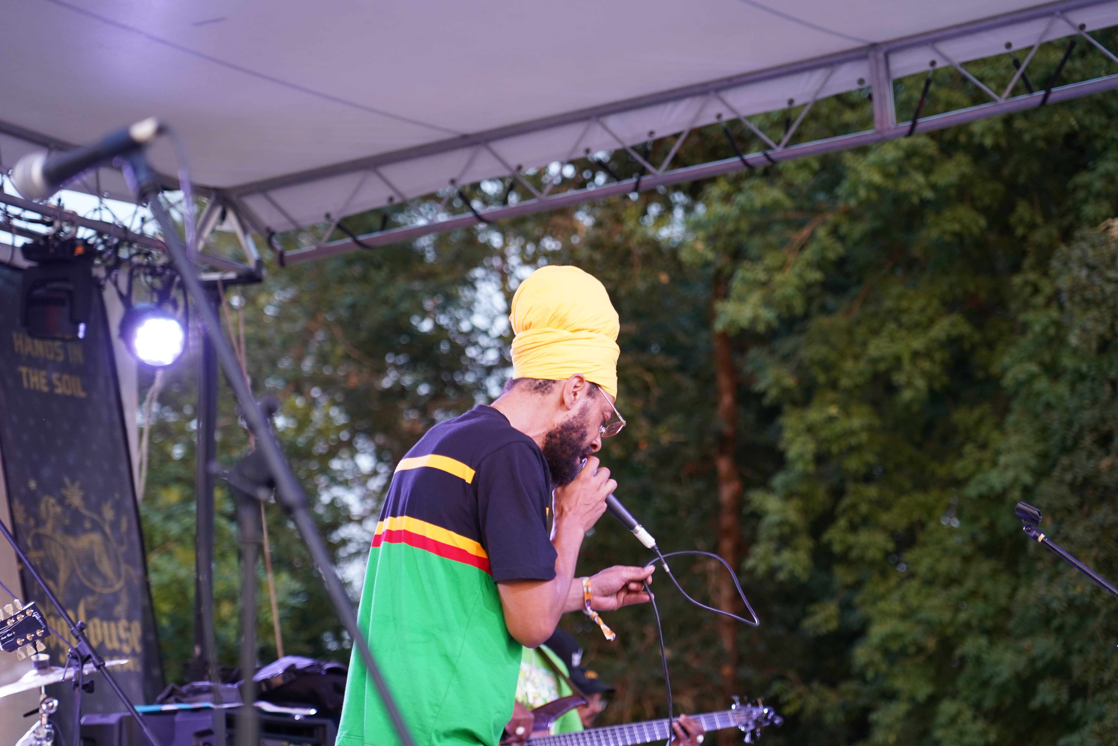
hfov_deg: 19.5
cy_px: 373
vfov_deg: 13.0
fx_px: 3261
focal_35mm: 105
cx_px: 559
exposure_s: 1/160
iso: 1000
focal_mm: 105
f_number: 4
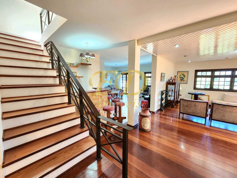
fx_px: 89
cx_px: 118
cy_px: 89
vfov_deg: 89.9
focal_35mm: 13
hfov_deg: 106.2
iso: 320
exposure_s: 1/40
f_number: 2.2
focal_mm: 2.2
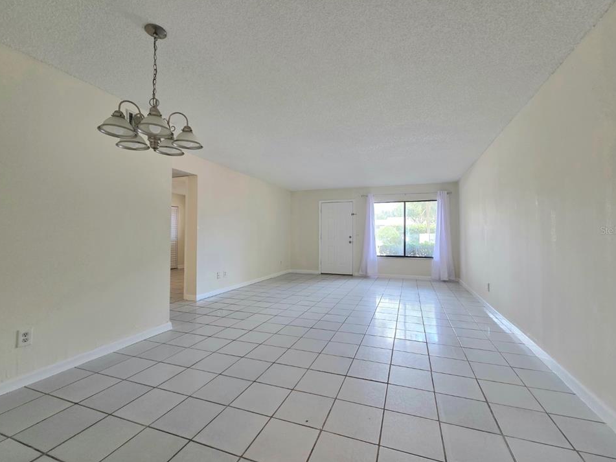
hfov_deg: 102.1
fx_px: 249
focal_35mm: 14
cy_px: 230
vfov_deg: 85.7
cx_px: 312
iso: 160
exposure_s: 1/120
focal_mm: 2.2
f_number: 2.2
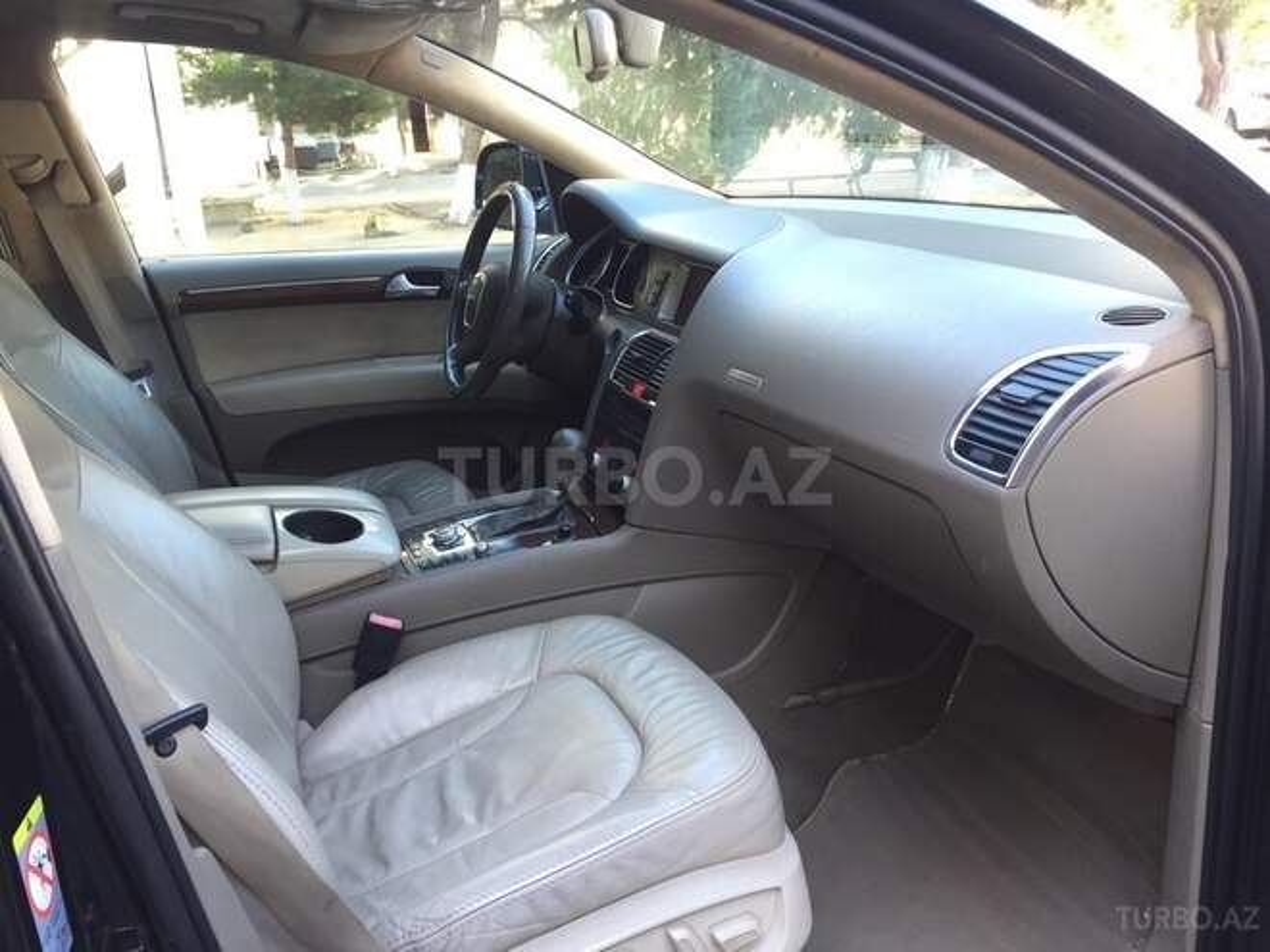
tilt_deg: -17.9
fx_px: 1064
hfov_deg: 61.7
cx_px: 635
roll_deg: +1.3
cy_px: 476
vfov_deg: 48.2
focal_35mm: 29
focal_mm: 4.15
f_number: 2.2
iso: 32
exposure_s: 1/33
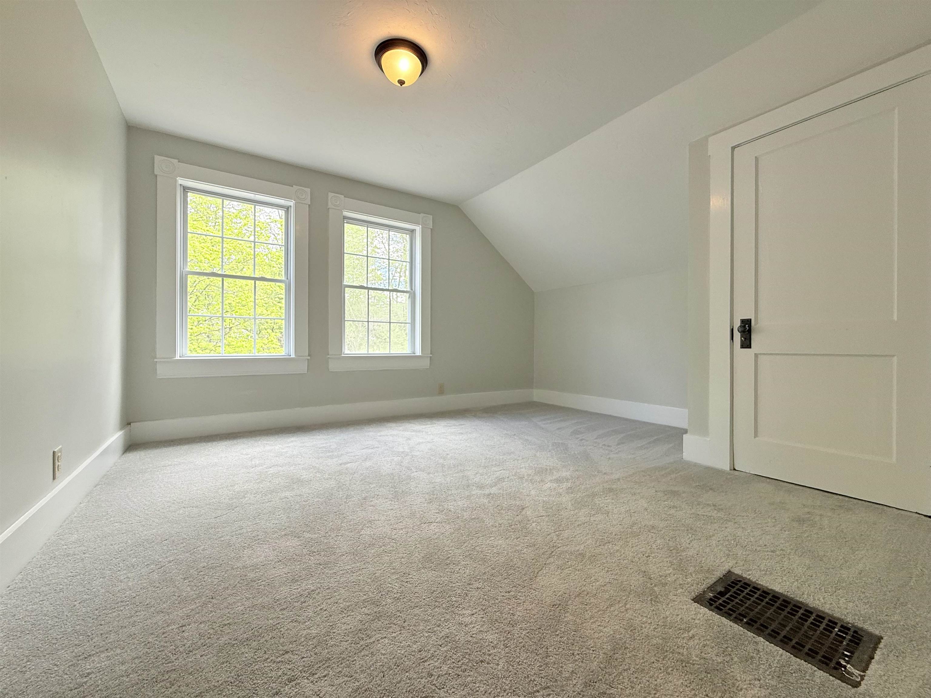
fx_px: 377
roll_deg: -0.2
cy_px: 349
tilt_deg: -0.2
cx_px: 466
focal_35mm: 14
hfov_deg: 102.1
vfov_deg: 85.7
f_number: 2.2
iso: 125
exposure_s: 1/99
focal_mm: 2.22
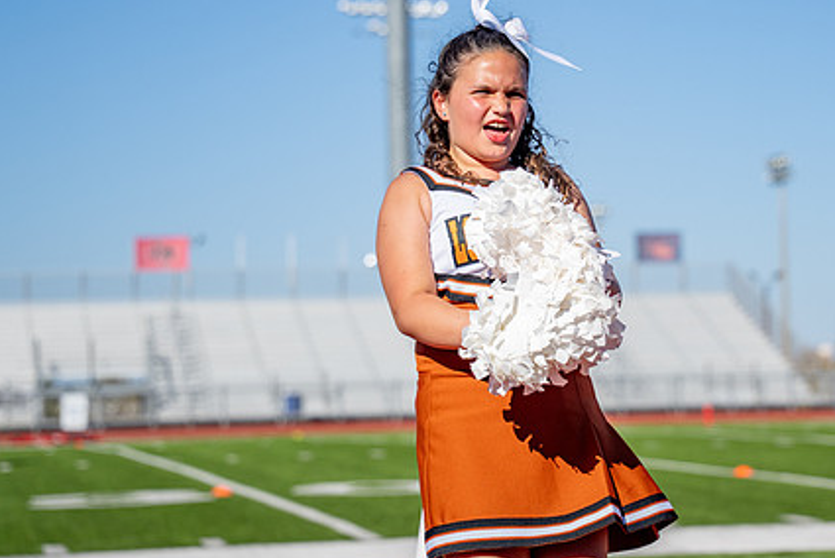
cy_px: 233
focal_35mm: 112
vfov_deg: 12.2
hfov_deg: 18.2
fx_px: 2599
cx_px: 551
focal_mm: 65.8
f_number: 2.8
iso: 250
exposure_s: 1/6400
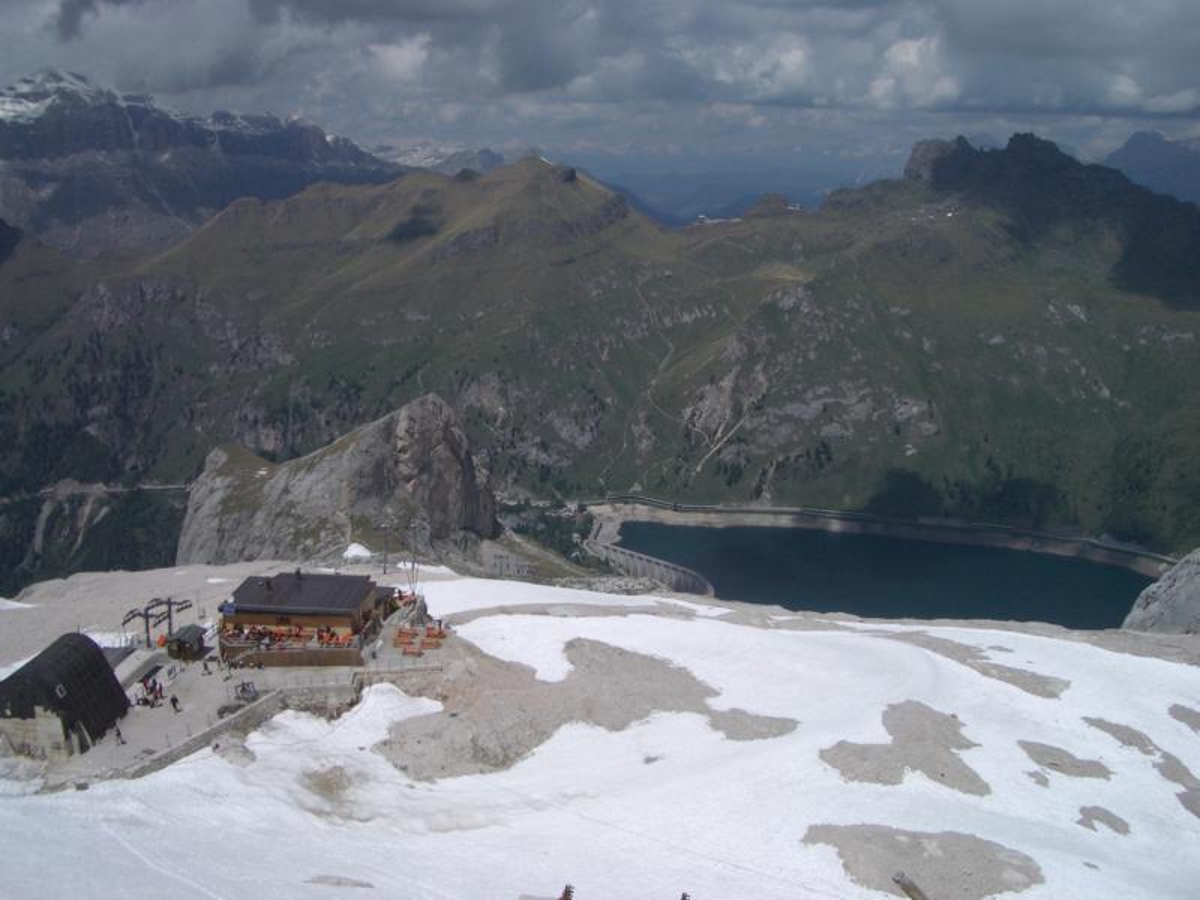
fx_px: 1213
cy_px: 450
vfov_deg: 40.7
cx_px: 600
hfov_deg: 52.6
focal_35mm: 35
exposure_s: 1/2000
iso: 50
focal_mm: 5.8
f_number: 4.3
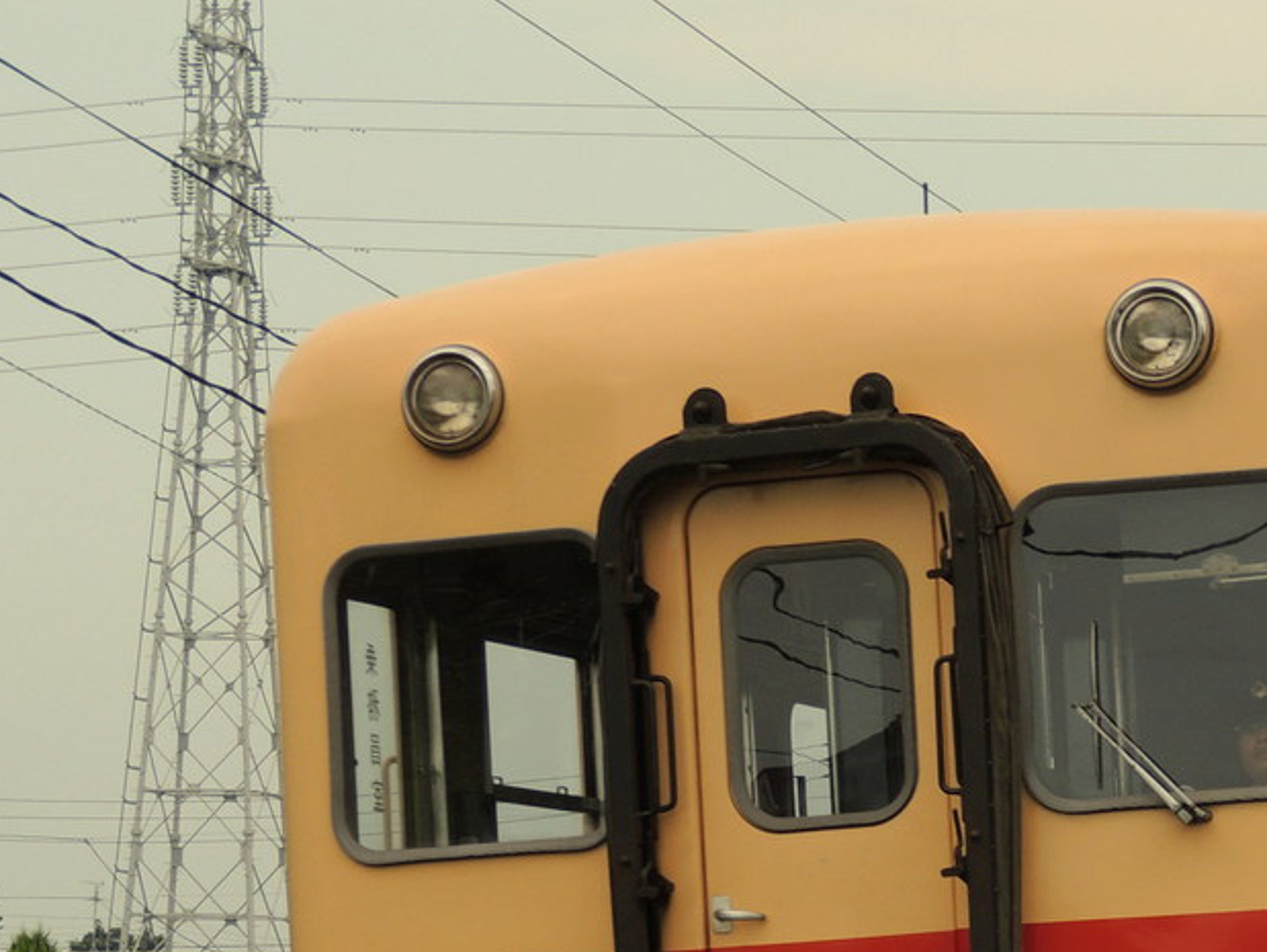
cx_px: 1054
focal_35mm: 186
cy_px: 913
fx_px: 6812
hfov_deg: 10.6
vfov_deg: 8.0
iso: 100
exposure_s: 1/640
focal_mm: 16
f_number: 4.1
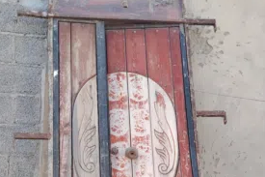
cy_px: 151
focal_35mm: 50
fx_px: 368
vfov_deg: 26.3
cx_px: 134
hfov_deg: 39.6
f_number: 1.75
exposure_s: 1/900
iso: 878
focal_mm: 5.25
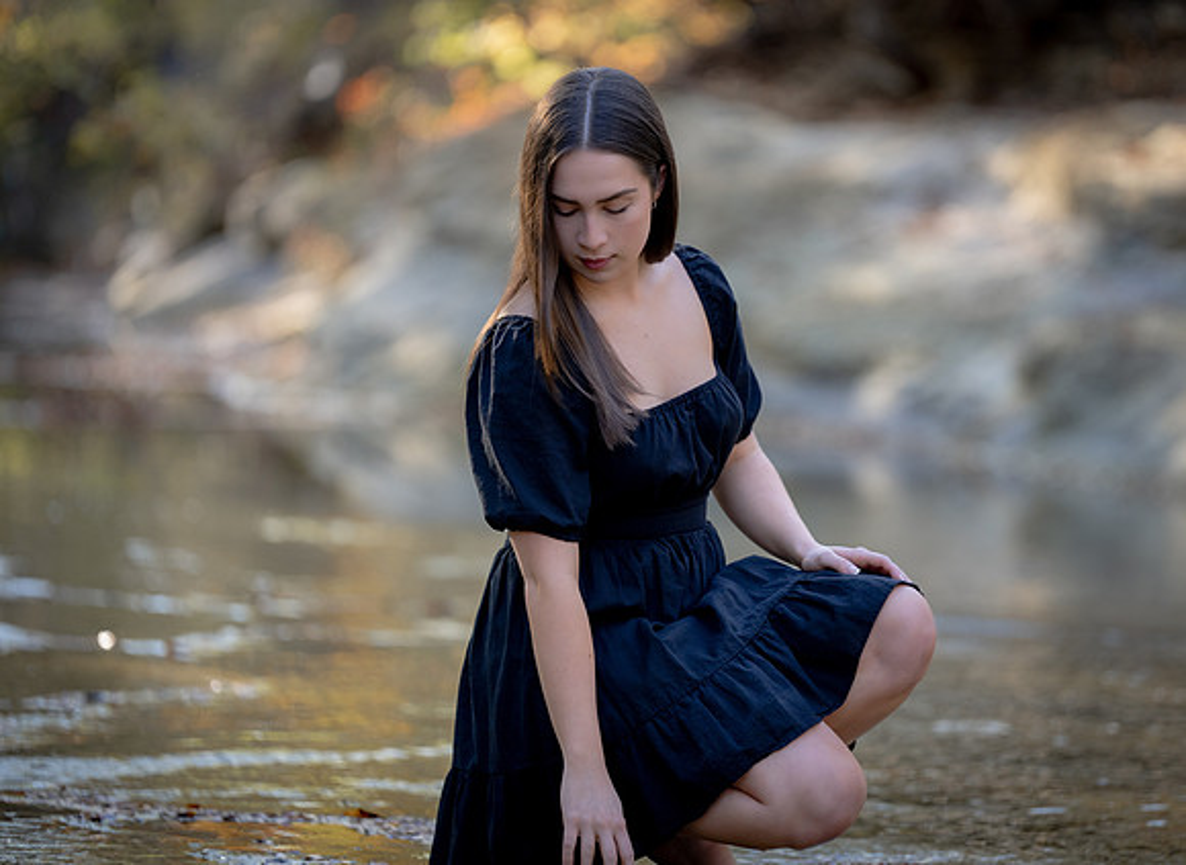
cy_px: 412
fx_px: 6711
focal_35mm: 198
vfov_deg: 7.4
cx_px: 680
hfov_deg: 10.1
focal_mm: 175
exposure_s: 1/320
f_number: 2.8
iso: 320
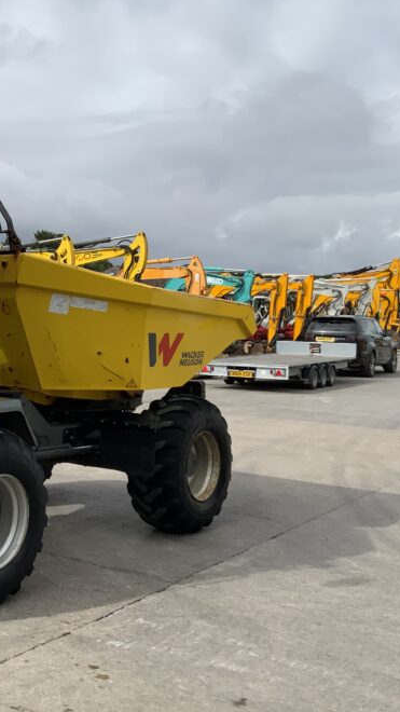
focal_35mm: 49
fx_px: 924
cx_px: 26
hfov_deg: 23.6
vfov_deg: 42.1
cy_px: 341
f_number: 1.8
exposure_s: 1/2538
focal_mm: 3
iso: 16
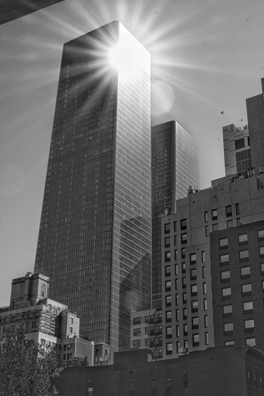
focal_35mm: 57
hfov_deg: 24.0
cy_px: 199
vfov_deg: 35.3
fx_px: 622
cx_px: 130
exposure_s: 1/200
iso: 200
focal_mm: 37
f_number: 16
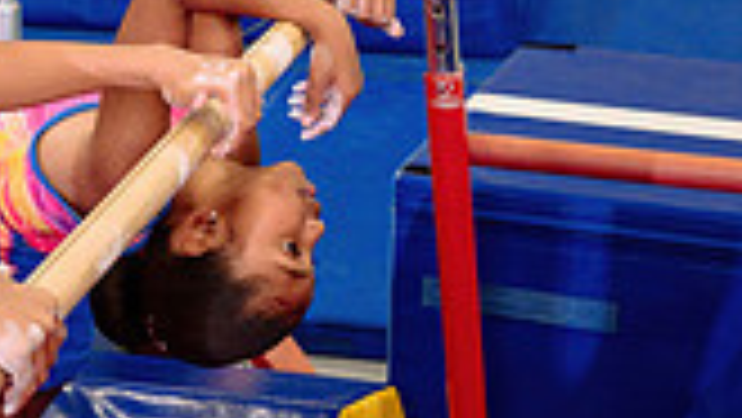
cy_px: 179
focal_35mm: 130
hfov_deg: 16.4
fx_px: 2559
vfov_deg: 9.3
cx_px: 146
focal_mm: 29.5
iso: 1600
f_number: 3.5
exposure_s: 1/320
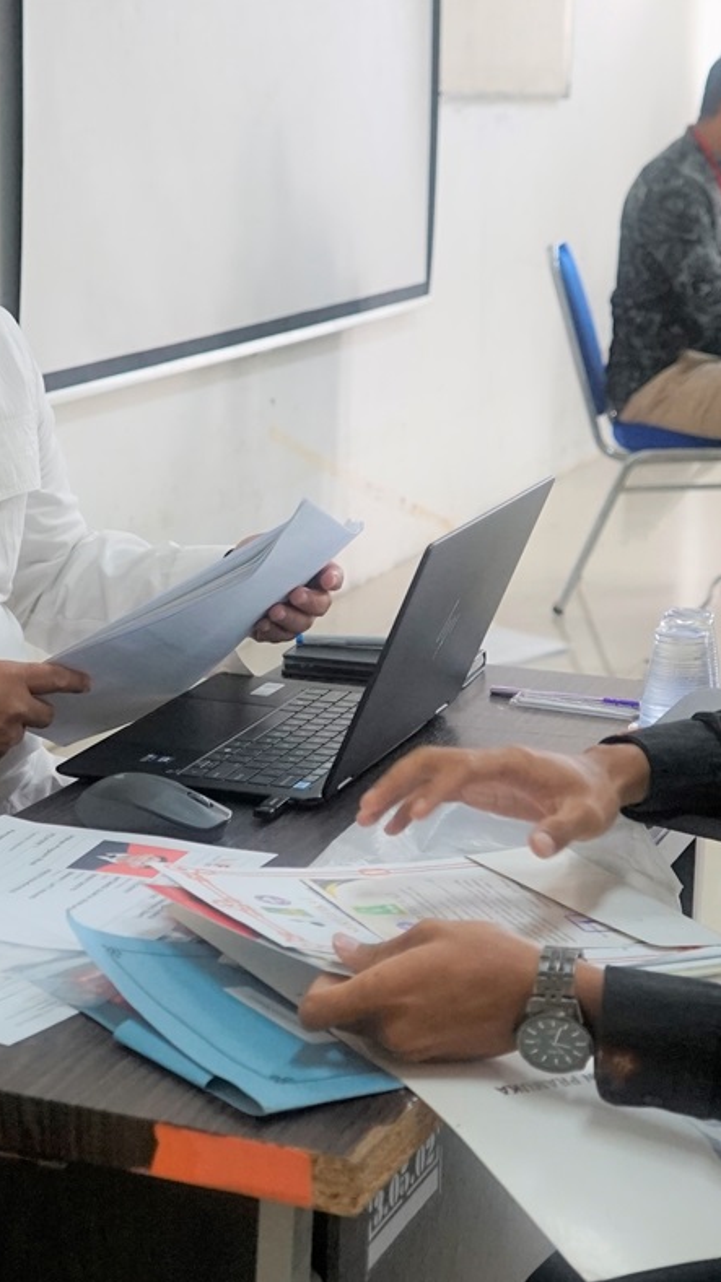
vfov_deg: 31.4
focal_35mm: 67
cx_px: 369
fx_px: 2278
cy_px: 644
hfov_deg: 18.0
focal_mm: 28
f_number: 4
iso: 1000
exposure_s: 1/160
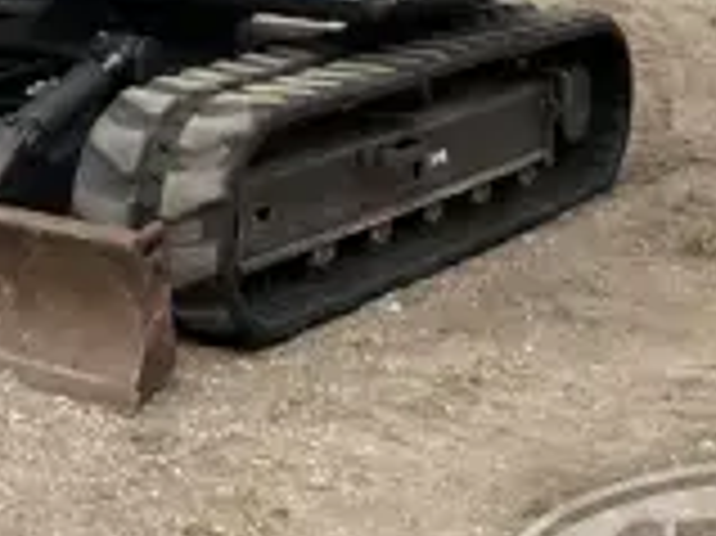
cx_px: -144
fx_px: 2418
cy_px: -320
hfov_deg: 16.2
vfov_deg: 12.0
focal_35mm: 117
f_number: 1.8
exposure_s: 1/2320
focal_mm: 3
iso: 25
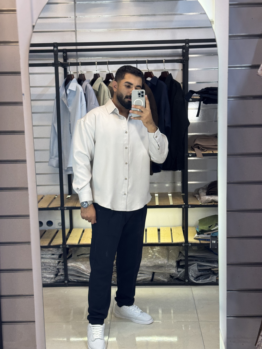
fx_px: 484
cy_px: 174
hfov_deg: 30.3
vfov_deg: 39.7
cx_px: 131
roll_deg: +0.8
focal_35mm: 48
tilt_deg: -7.4
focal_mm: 6.76
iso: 50
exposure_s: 1/121
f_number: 1.78
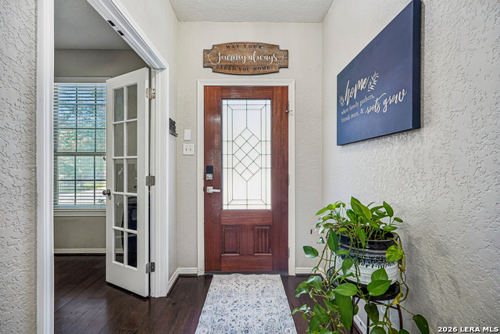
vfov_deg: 70.5
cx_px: 250
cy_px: 167
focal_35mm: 17
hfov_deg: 93.3
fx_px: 236
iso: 400
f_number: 8
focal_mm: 17
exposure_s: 1/10
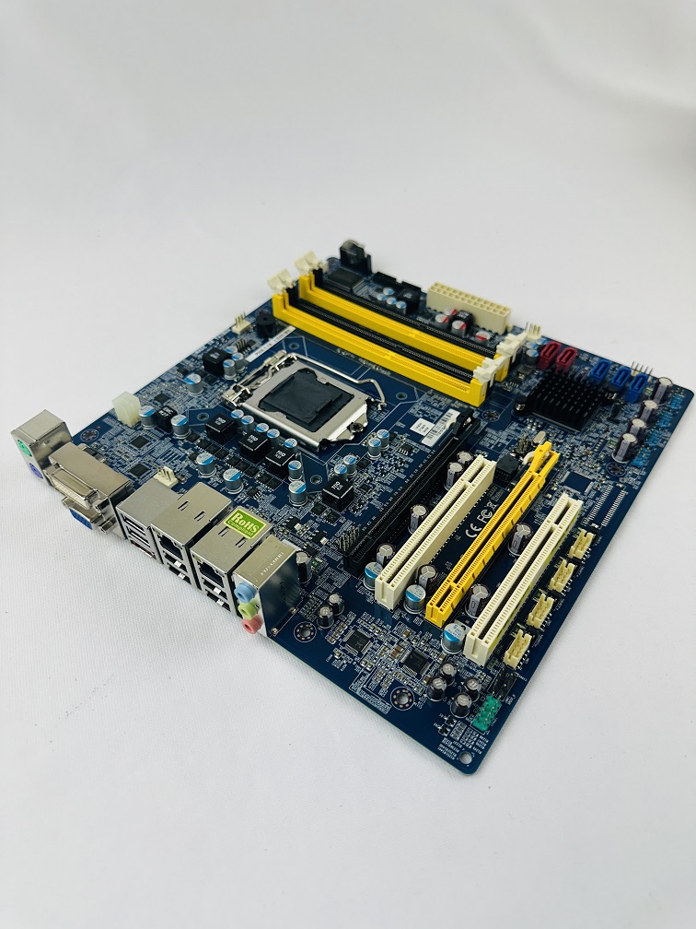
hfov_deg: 56.8
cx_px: 348
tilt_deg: -46.6
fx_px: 643
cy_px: 464
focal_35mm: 24
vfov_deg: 71.6
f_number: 1.78
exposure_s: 1/120
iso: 50
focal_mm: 6.86
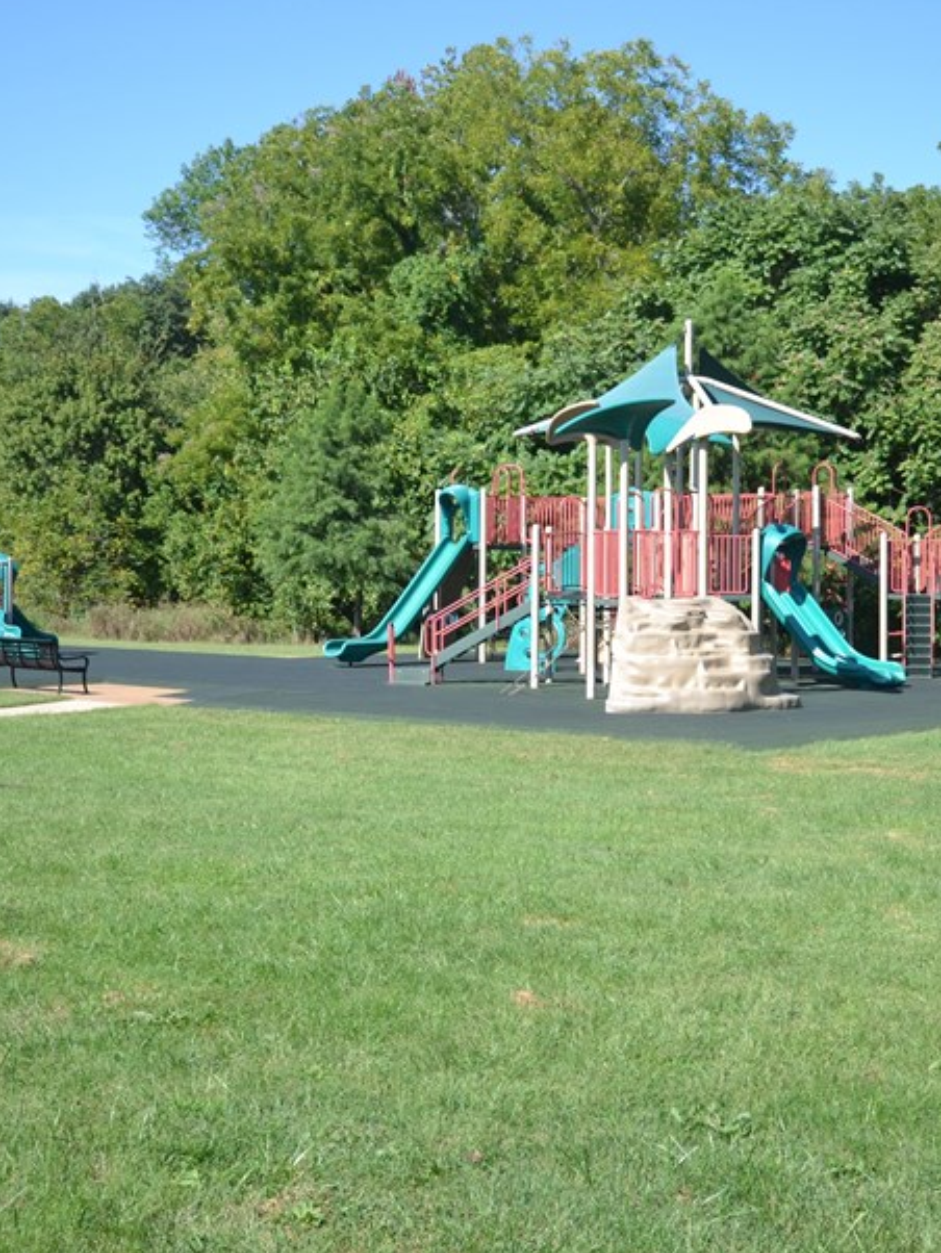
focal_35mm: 52
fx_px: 1883
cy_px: 562
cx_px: 523
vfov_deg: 36.8
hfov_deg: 28.0
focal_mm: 20
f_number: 6.3
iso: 100
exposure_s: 1/160
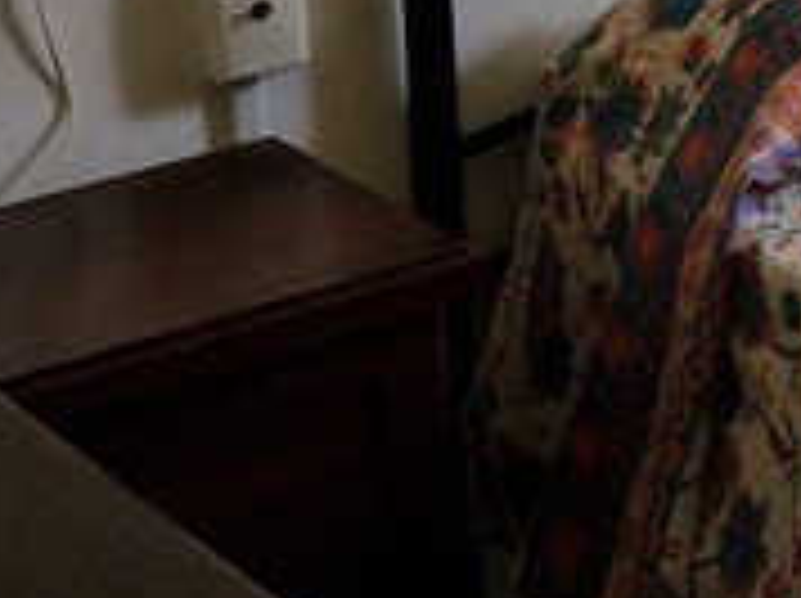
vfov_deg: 9.9
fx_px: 3189
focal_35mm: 138
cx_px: 1933
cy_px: -634
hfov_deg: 11.7
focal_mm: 5.4
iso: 50
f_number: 1.8
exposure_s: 1/180
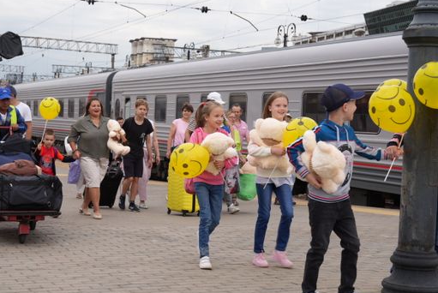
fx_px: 731
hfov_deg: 33.3
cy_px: 141
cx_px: 175
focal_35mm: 60
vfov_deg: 22.7
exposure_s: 1/200
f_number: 5.6
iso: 100
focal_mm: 44
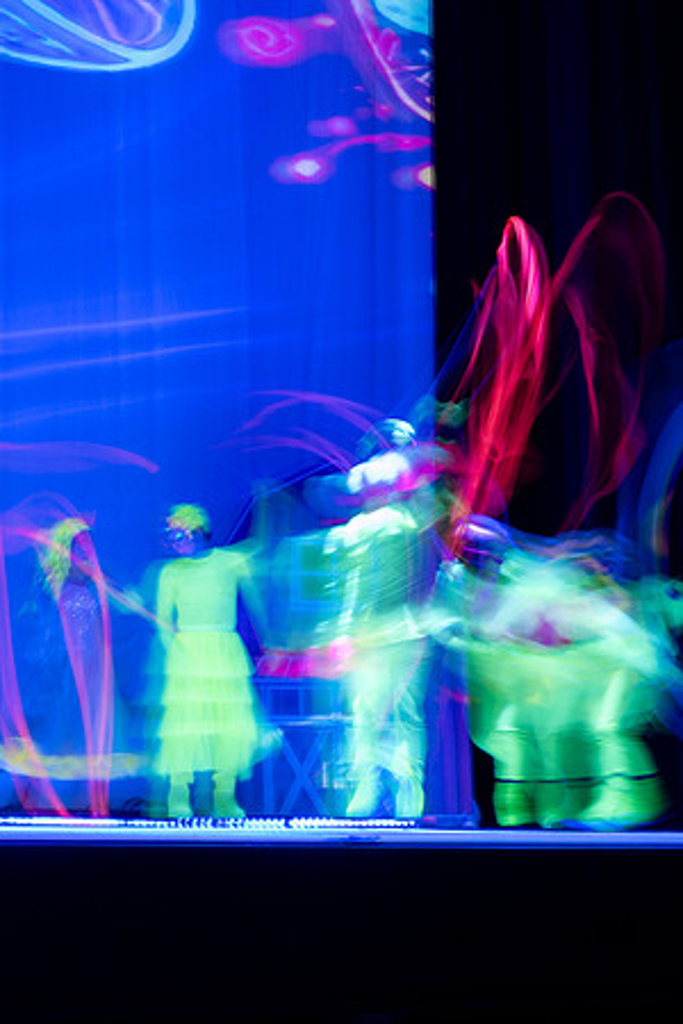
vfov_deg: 27.1
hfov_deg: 17.0
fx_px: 2123
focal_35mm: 75
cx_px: -246
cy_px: 416
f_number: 9
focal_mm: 24
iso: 160
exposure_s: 1/1.25
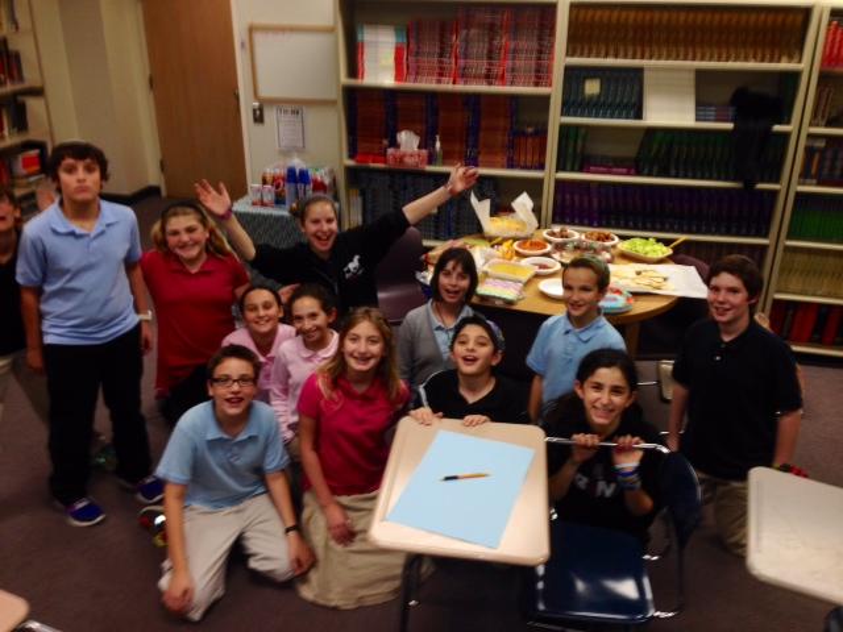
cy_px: 316
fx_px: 804
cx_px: 422
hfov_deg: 55.4
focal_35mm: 33
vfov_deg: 42.9
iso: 50
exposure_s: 1/24
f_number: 2.4
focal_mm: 4.12
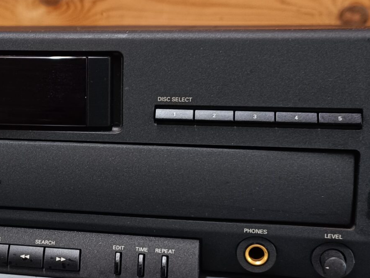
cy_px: 131
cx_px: 42
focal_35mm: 69
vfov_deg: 21.3
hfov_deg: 27.2
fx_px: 738
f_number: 1.88
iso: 637
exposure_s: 1/33.3
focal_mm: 5.59
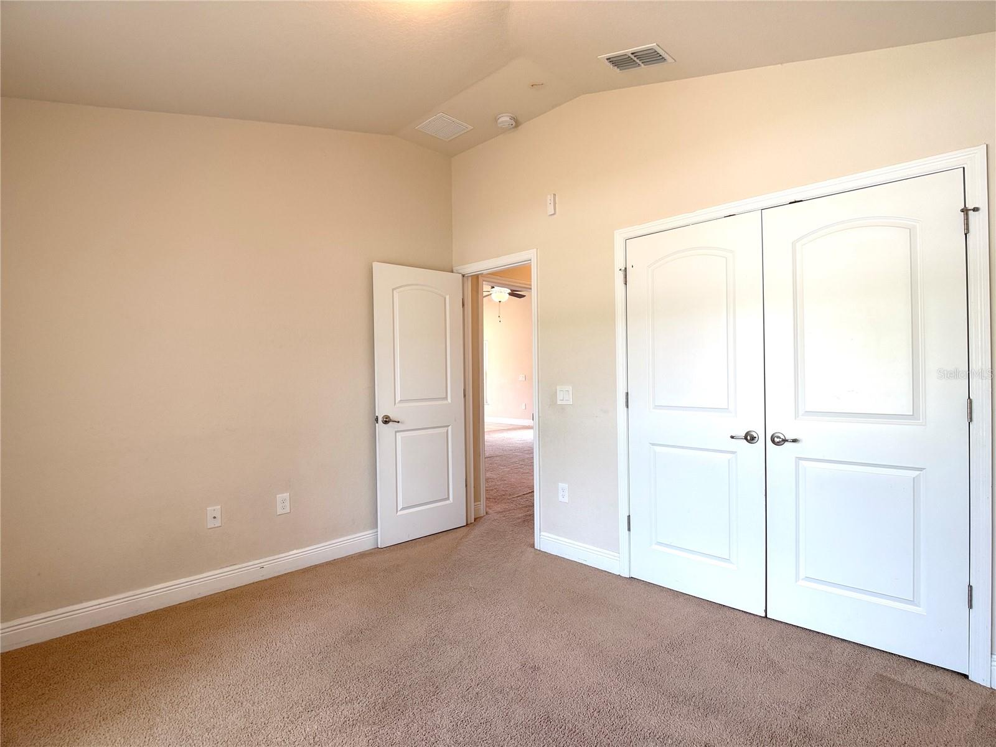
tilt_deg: -0.1
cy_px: 374
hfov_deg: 71.6
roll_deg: +0.4
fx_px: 691
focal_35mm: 24
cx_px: 498
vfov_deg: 56.8
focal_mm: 6.76
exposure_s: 1/120
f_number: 1.78
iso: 125
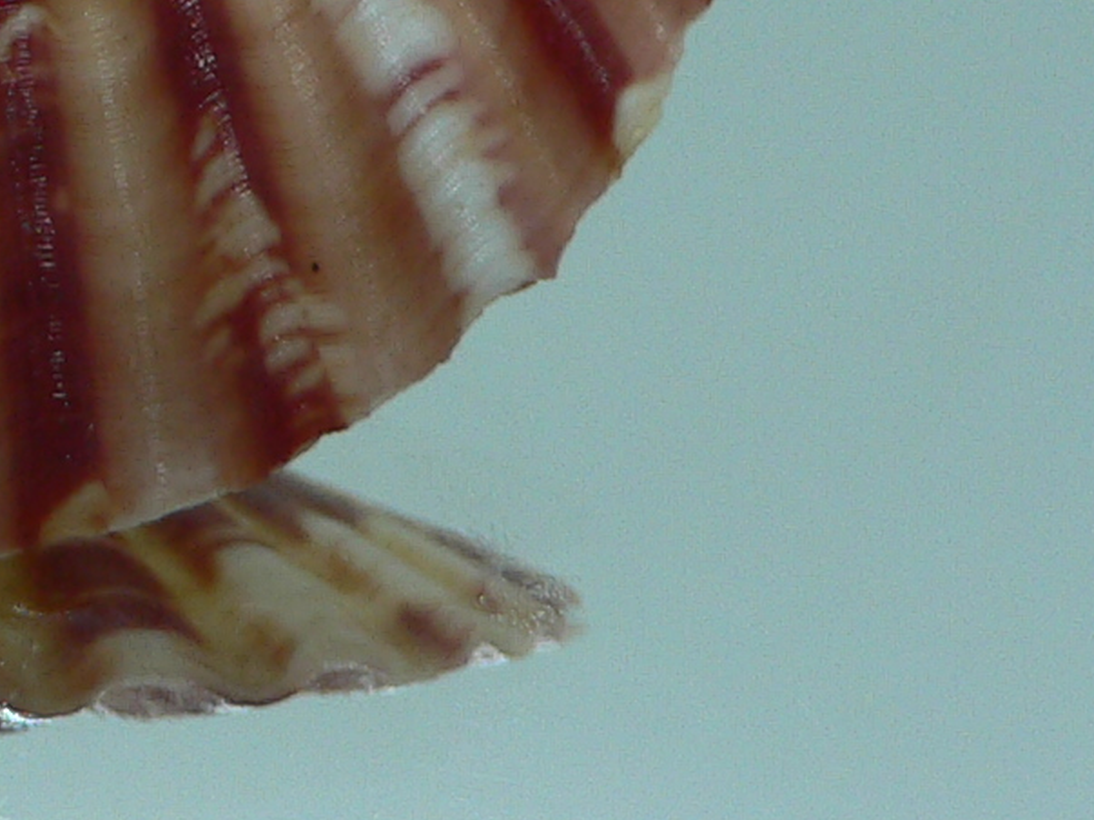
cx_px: -203
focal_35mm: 117
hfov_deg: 16.2
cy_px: -267
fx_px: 3697
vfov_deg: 12.3
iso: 80
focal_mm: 4.6
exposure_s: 1/60
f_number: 2.8
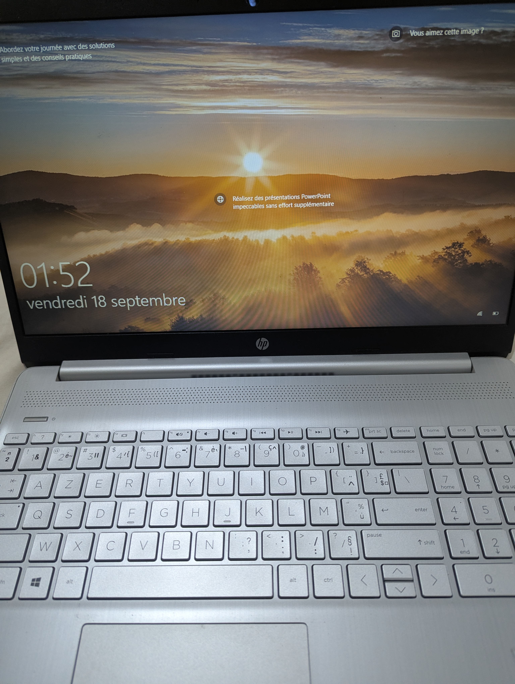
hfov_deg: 56.9
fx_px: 475
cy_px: 342
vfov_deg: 71.5
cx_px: 258
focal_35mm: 24
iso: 251
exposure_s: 1/50
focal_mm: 6.81
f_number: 1.85
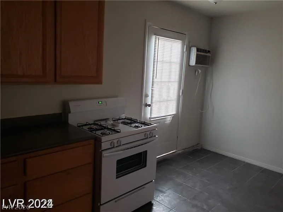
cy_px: 106
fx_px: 213
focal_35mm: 26
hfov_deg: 67.3
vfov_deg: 53.1
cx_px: 142
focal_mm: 4.3
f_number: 1.5
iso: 250
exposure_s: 1/48
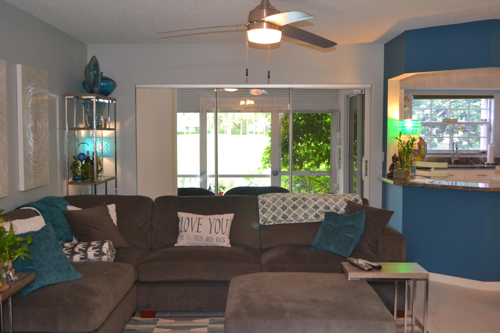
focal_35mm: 39
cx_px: 250
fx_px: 542
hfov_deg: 49.6
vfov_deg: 34.2
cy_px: 166
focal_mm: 26
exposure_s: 1/60
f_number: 4.2
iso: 1250
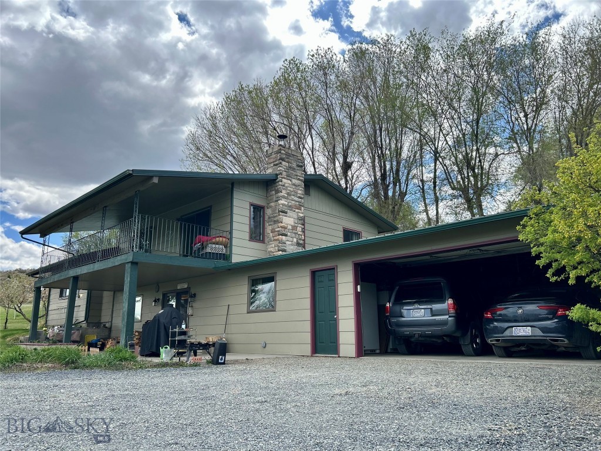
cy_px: 226
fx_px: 451
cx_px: 300
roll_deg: +0.9
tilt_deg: +14.4
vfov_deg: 53.1
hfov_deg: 67.3
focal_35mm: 26
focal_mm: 5.7
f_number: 1.5
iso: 50
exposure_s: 1/2299
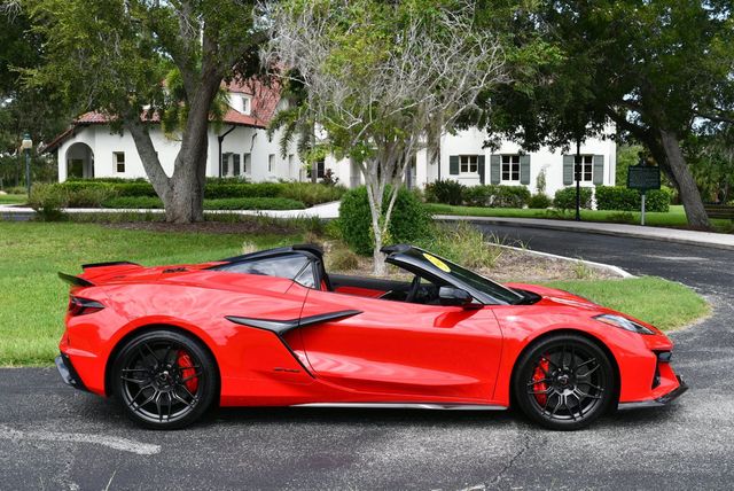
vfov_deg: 28.1
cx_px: 367
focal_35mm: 48
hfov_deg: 41.1
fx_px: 980
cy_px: 246
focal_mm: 24
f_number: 8
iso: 180
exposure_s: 1/250
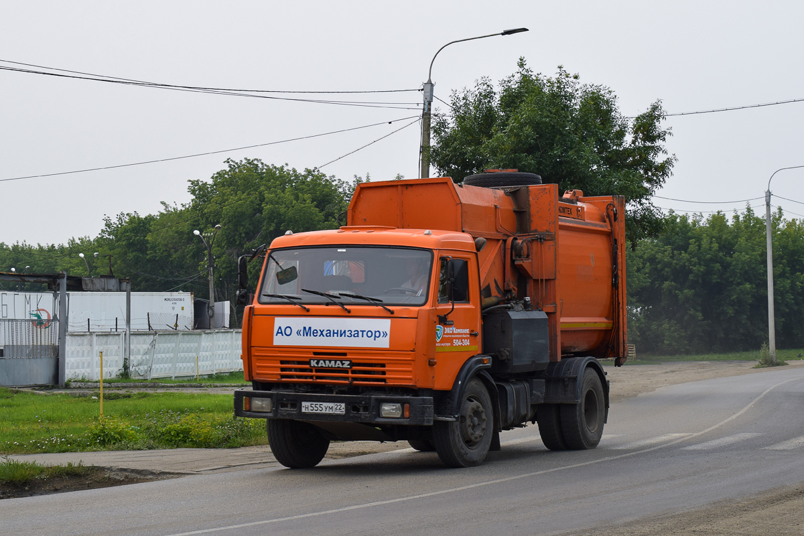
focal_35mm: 60
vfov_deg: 22.6
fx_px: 1340
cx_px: 402
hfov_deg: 33.4
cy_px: 268
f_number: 9
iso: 200
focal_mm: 40
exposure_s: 1/320
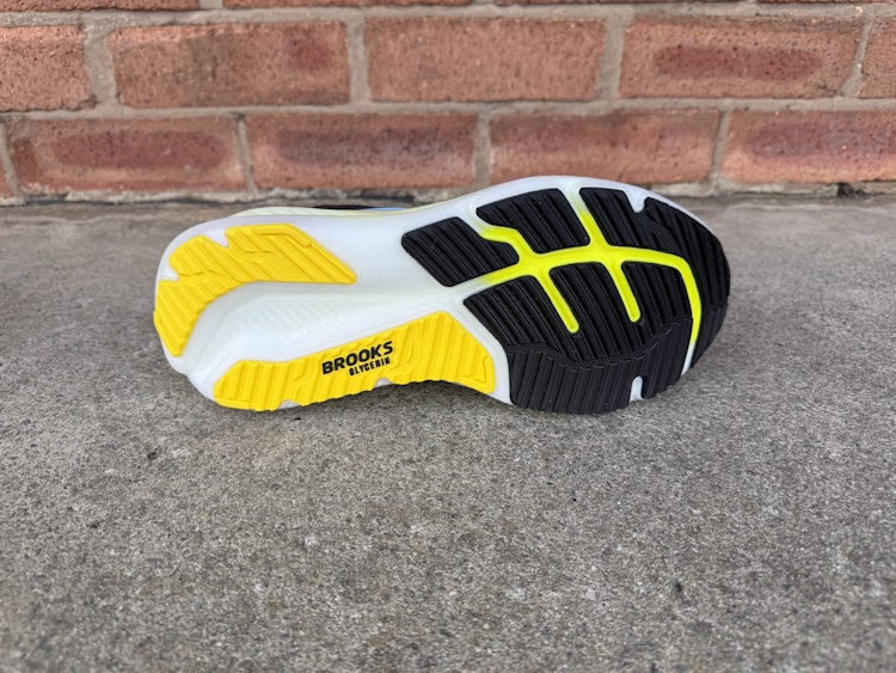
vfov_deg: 56.8
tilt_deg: -25.1
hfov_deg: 71.6
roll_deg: +0.4
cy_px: 336
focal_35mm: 24
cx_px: 448
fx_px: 621
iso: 80
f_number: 1.78
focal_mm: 6.76
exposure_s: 1/488
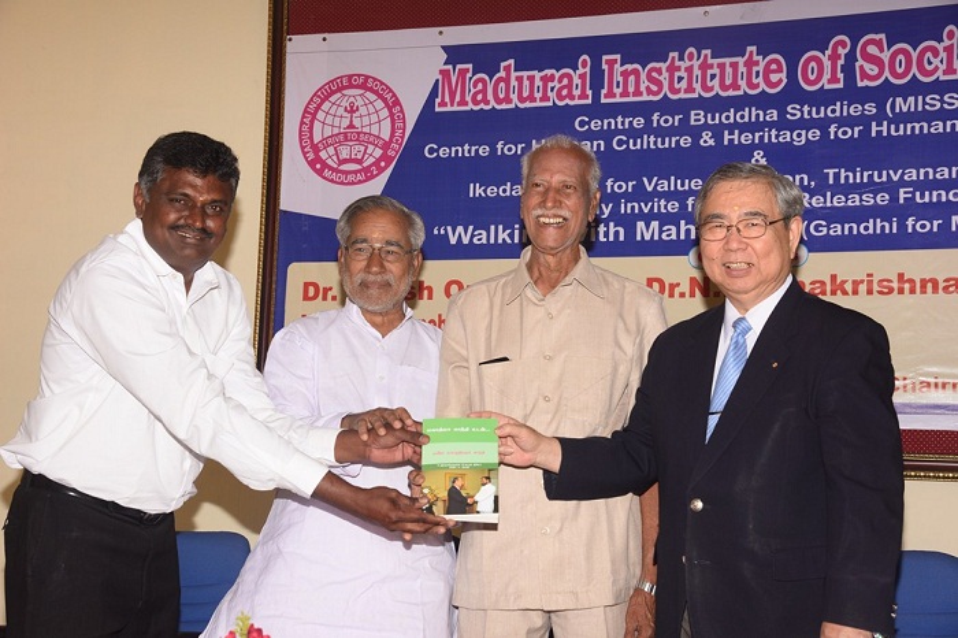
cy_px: 319
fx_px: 1543
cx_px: 479
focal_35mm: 58
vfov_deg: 23.4
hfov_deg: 34.5
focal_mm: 58
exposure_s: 1/60
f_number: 9
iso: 400
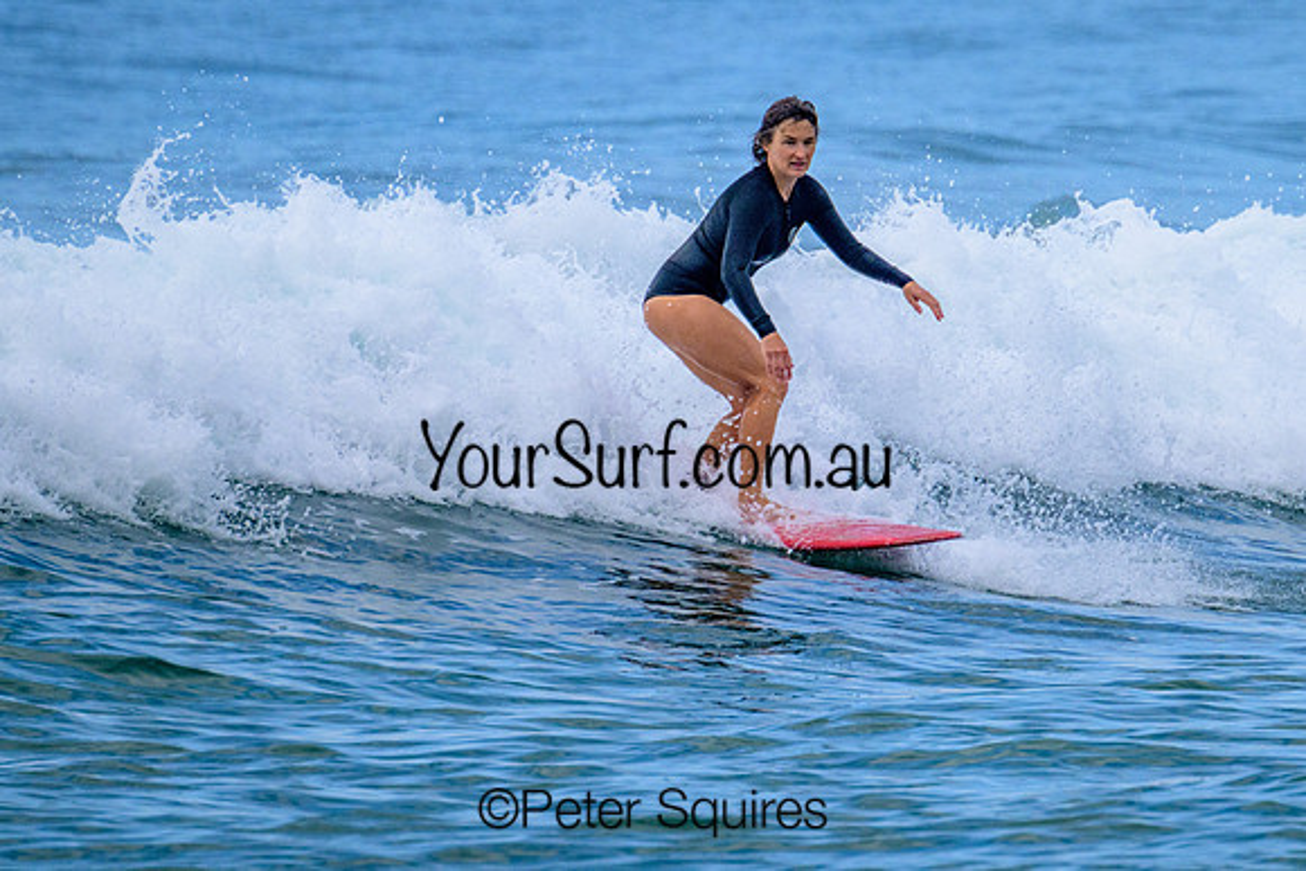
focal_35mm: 1087
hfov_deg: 1.9
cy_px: 336
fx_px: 39426
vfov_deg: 1.3
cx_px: 843
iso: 1250
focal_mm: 800
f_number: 13
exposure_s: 1/1250
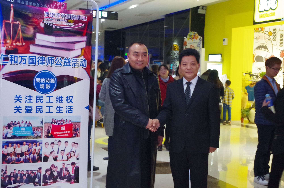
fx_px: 472
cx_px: 142
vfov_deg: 22.5
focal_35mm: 60
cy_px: 94
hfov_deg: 33.5
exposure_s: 1/50
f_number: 4.5
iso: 3200
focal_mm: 40
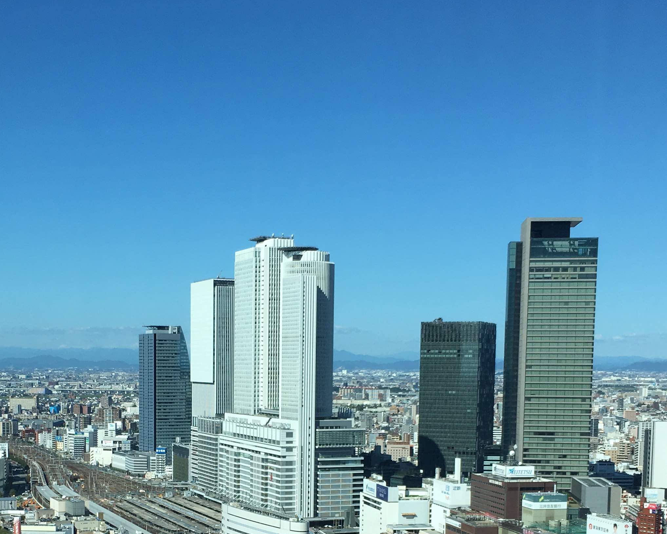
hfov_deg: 33.4
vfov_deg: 26.3
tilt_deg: -6.5
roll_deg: -1.4
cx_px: 257
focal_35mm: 56
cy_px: 473
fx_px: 1105
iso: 25
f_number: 2.2
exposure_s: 1/1326
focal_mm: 4.15
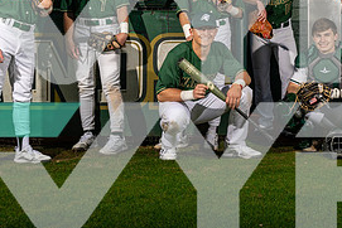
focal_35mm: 77
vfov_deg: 17.4
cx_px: 275
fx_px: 732
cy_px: 17
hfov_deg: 25.8
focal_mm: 36
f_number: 8
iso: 200
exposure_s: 1/125
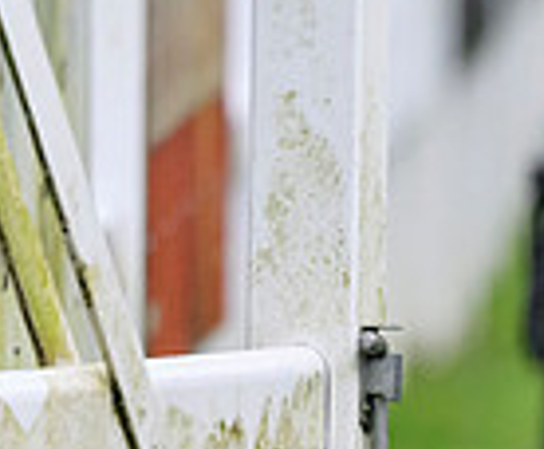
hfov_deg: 0.9
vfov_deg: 0.7
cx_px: -724
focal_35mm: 2244
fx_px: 36593
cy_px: -548
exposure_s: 1/1600
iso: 3200
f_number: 3.5
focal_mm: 400
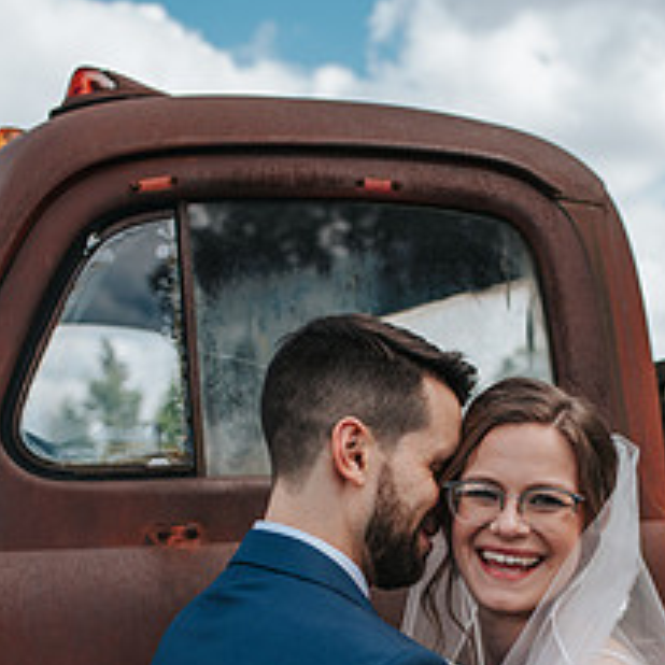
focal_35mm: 65
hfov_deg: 26.2
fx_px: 1413
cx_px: 475
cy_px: 639
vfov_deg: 25.4
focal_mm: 35
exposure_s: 1/800
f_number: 3.2
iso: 140
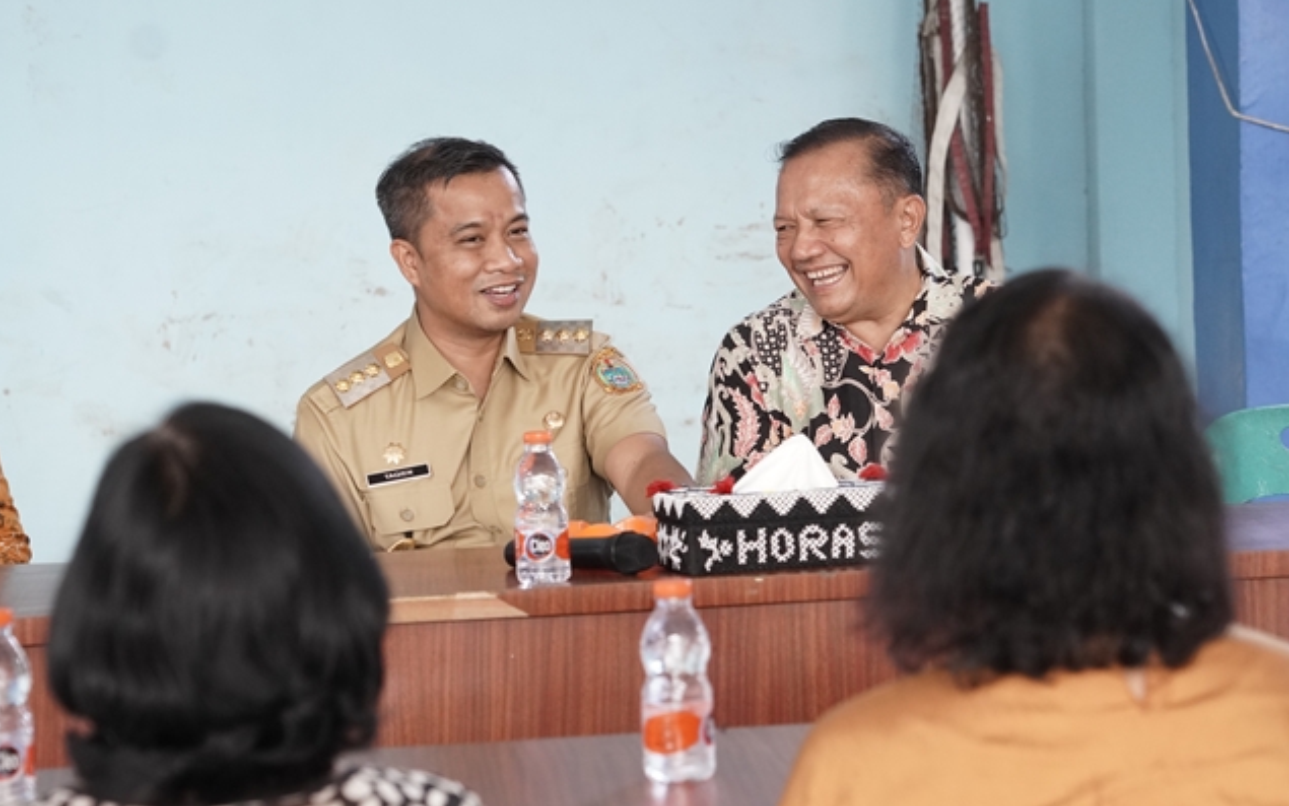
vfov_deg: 8.8
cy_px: 407
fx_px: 5253
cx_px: 641
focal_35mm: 150
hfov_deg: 14.0
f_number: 5.6
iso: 2000
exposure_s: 1/160
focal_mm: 97
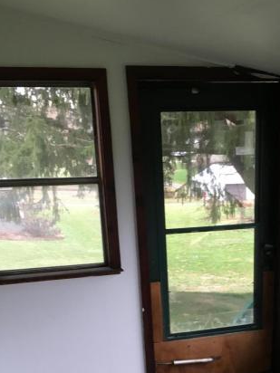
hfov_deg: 26.8
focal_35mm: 54
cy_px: 337
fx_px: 582
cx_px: 200
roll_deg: +0.5
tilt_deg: -19.2
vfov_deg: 33.6
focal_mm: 4.15
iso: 50
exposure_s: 1/30
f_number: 2.2
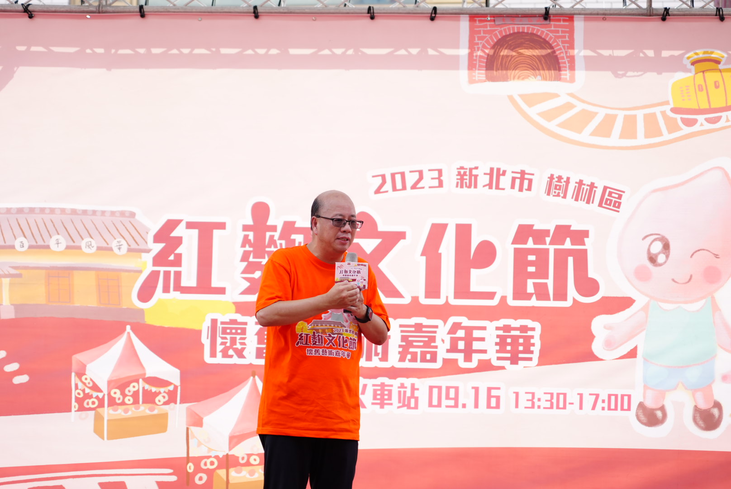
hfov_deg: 19.4
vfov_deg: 13.1
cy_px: 244
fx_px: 2134
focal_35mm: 105
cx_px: 366
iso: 500
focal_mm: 105
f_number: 4
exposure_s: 1/640
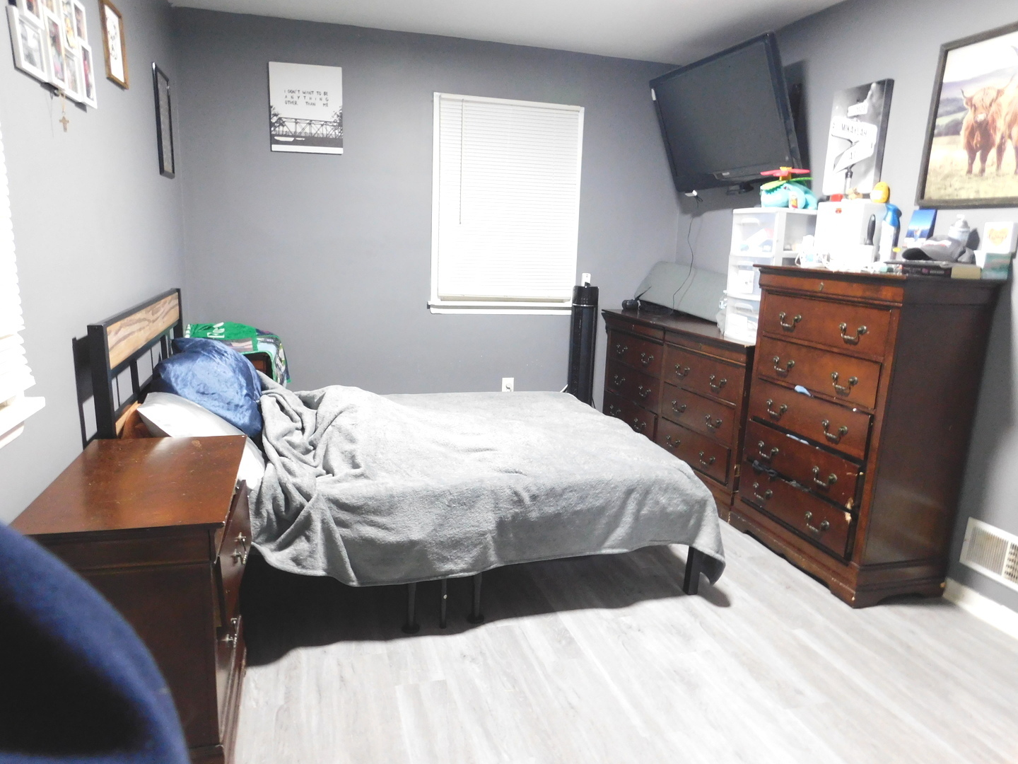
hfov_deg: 71.6
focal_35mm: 24
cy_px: 382
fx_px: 706
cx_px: 509
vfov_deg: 56.8
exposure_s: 1/8
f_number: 3
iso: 450
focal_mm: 4.1
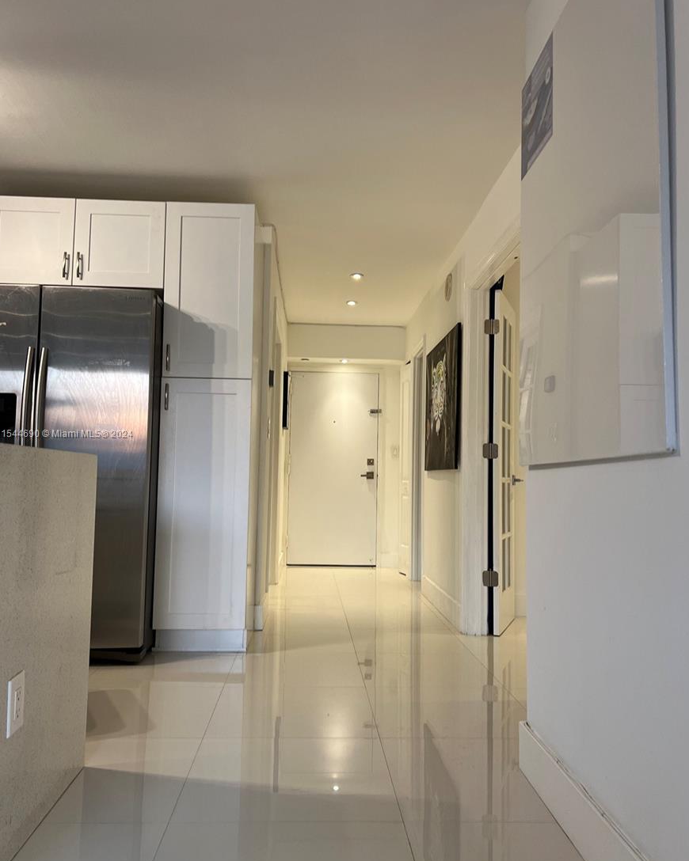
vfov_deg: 62.2
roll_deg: -1.8
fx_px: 714
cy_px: 434
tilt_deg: +10.2
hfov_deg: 51.5
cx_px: 344
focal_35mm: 28
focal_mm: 5.7
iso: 125
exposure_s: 1/120
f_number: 1.5
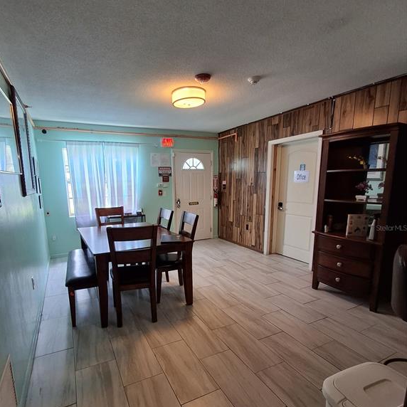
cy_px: 228
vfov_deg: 77.4
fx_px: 253
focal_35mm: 19
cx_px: 204
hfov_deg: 77.7
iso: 100
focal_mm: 1.64
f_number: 2.2
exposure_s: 1/40
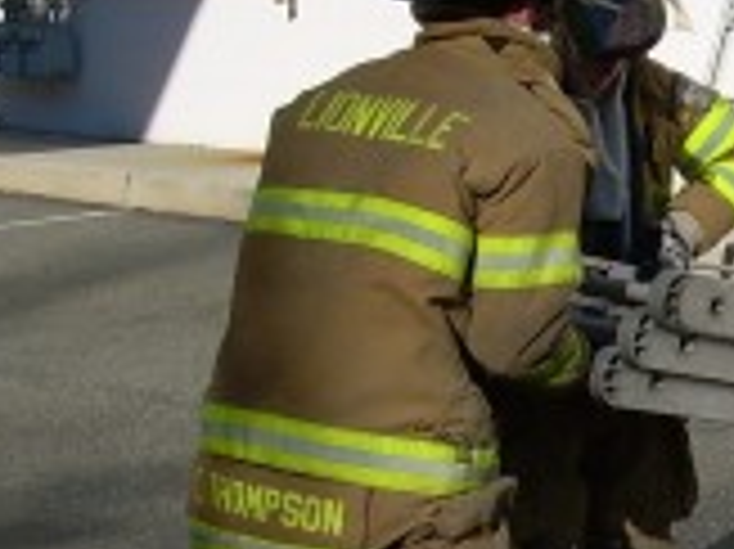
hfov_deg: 12.9
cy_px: 310
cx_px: 910
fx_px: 3157
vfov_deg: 9.9
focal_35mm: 149
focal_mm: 6.3
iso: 50
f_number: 4.6
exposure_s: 1/594
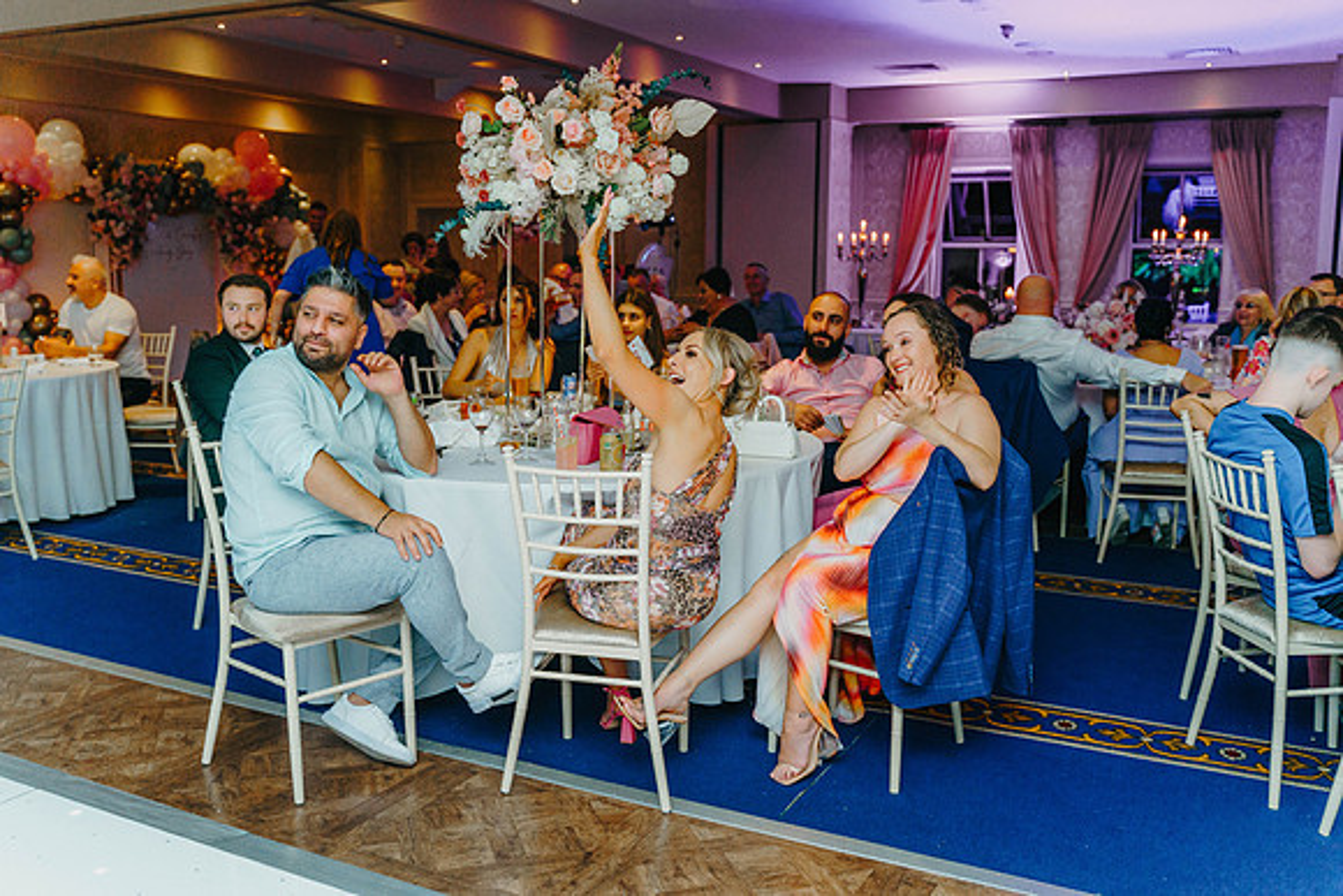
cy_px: 448
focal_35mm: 33
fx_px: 1231
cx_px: 672
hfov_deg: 57.2
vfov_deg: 40.0
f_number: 2.8
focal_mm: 33
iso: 1250
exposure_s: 1/200
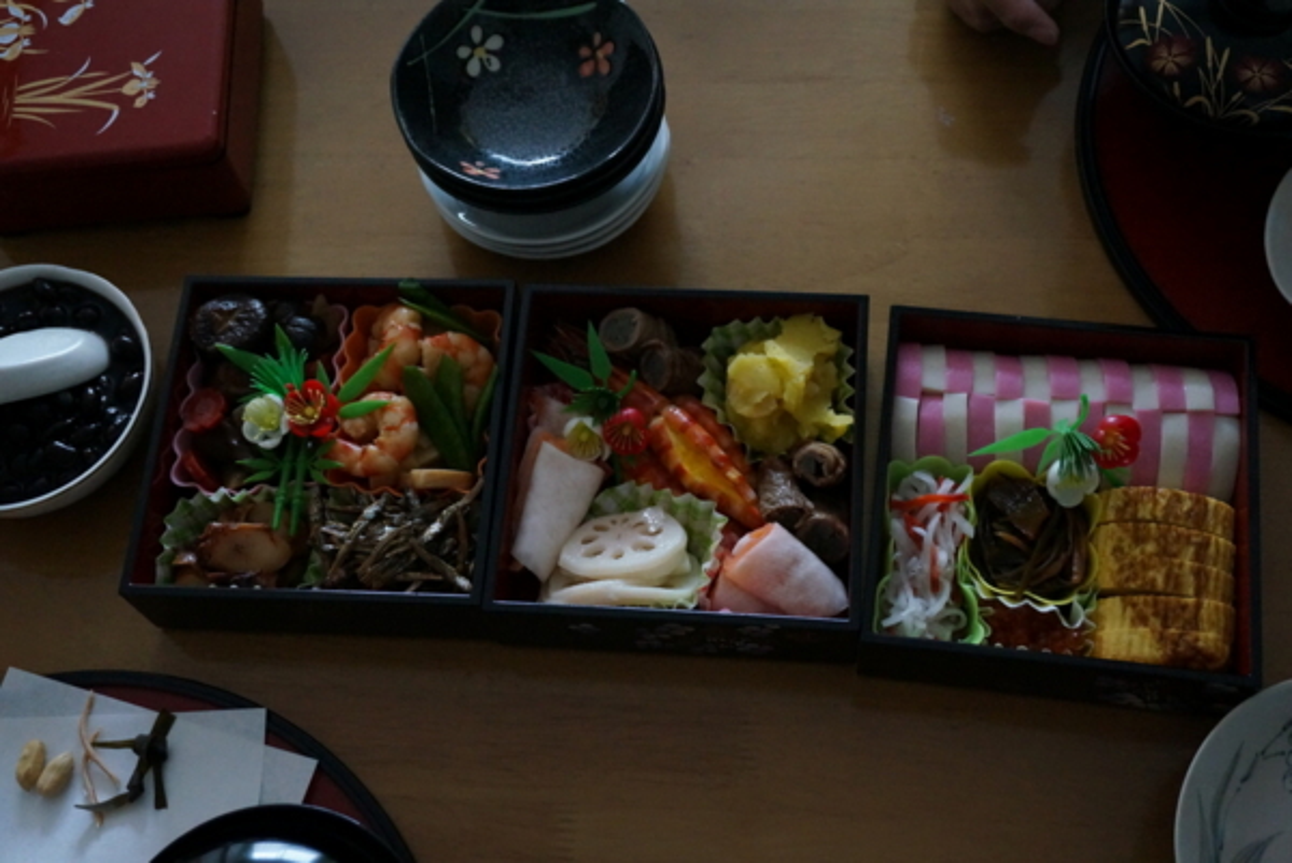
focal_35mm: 42
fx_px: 1508
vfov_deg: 31.9
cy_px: 432
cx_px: 646
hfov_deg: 46.4
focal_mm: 28
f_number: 4.5
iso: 3200
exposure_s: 1/60
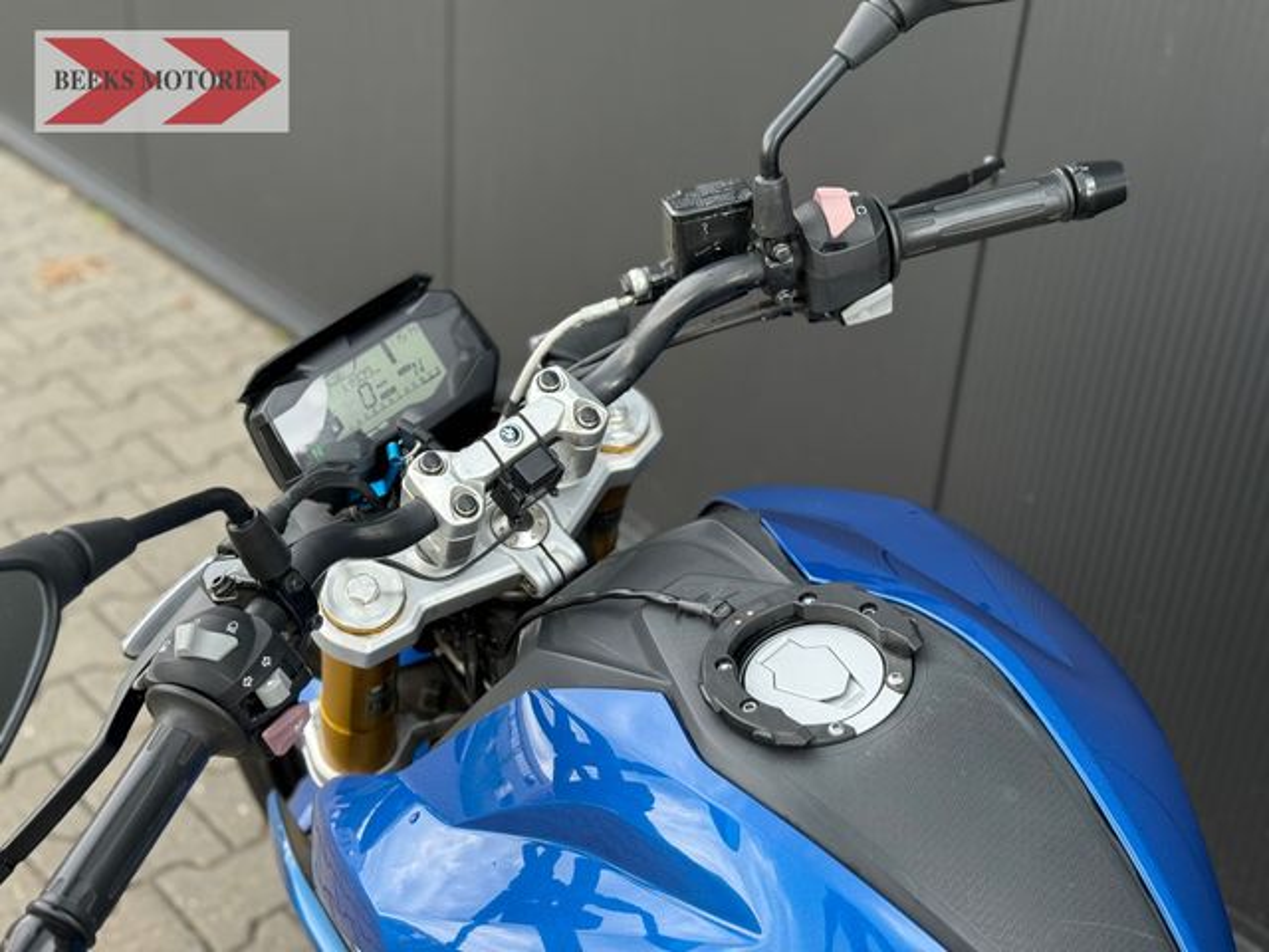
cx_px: 634
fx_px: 1760
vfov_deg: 30.3
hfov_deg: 39.7
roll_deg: -4.4
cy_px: 476
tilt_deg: -29.4
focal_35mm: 48
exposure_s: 1/242
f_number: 1.78
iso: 125
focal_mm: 6.76
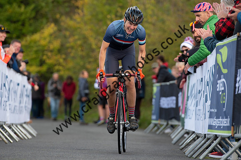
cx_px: 131
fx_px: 1748
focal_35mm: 261
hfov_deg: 7.9
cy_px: 76
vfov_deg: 5.3
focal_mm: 200
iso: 500
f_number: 4.5
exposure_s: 1/1250
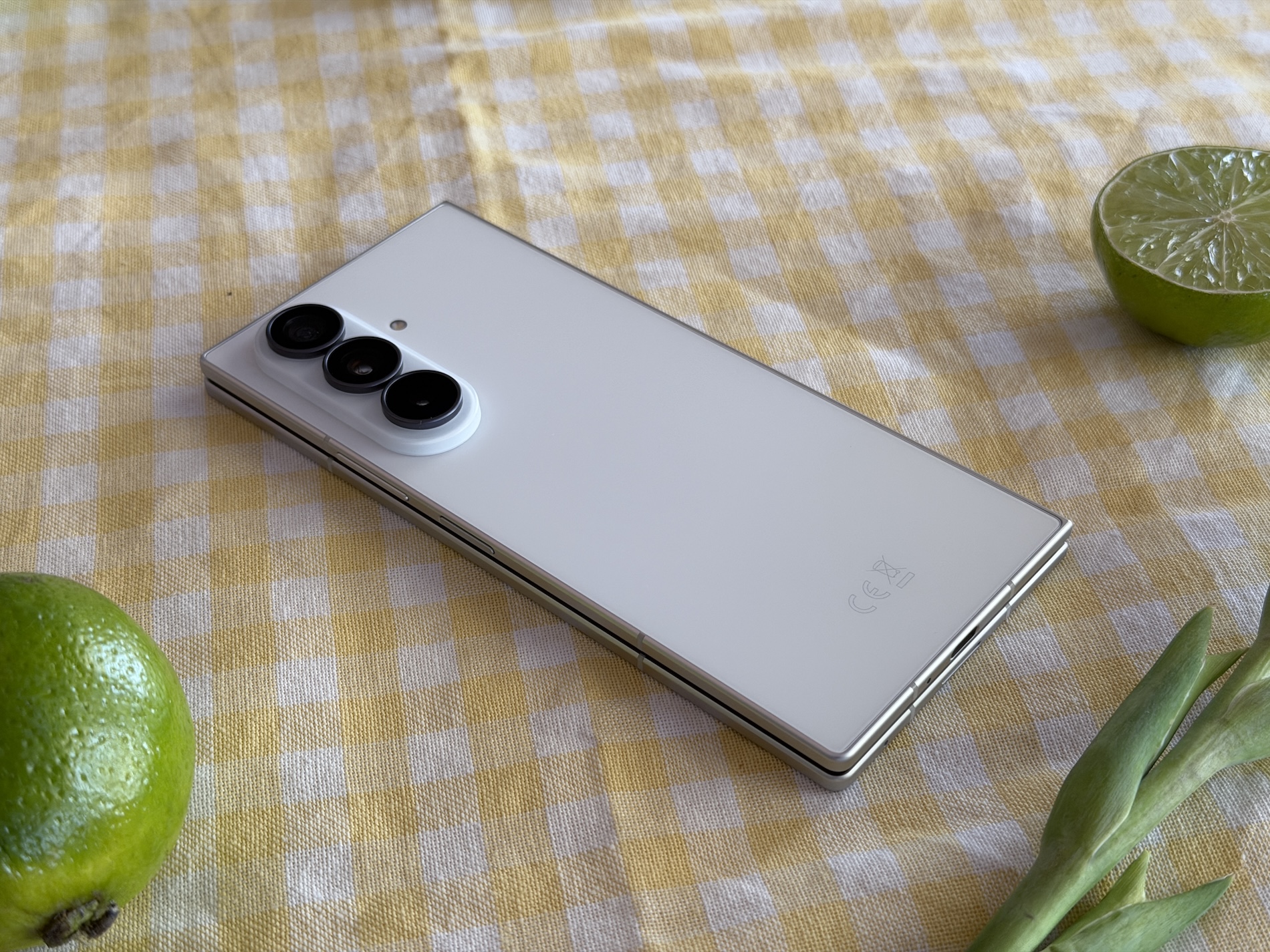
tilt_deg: -43.3
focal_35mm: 48
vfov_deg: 30.3
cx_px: 635
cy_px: 476
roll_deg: -0.8
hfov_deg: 39.7
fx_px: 1761
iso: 80
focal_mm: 6.76
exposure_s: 1/121
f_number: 1.78
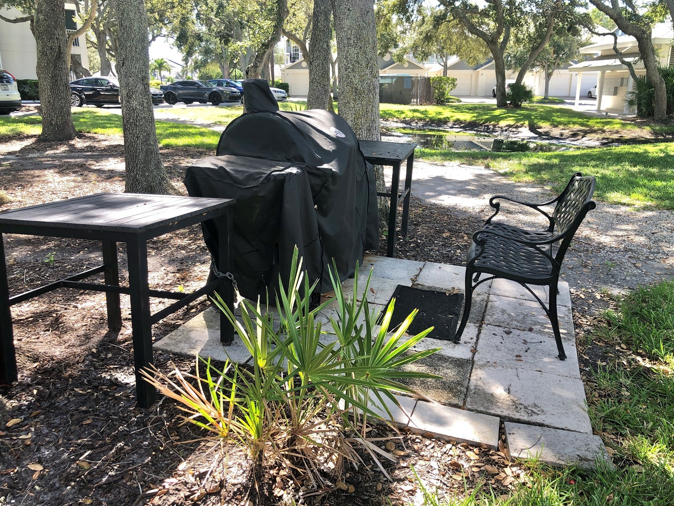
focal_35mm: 29
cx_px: 338
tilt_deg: -15.8
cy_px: 244
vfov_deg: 48.2
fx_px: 565
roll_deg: -0.1
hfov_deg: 61.7
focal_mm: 3.99
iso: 20
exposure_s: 1/196
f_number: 1.8
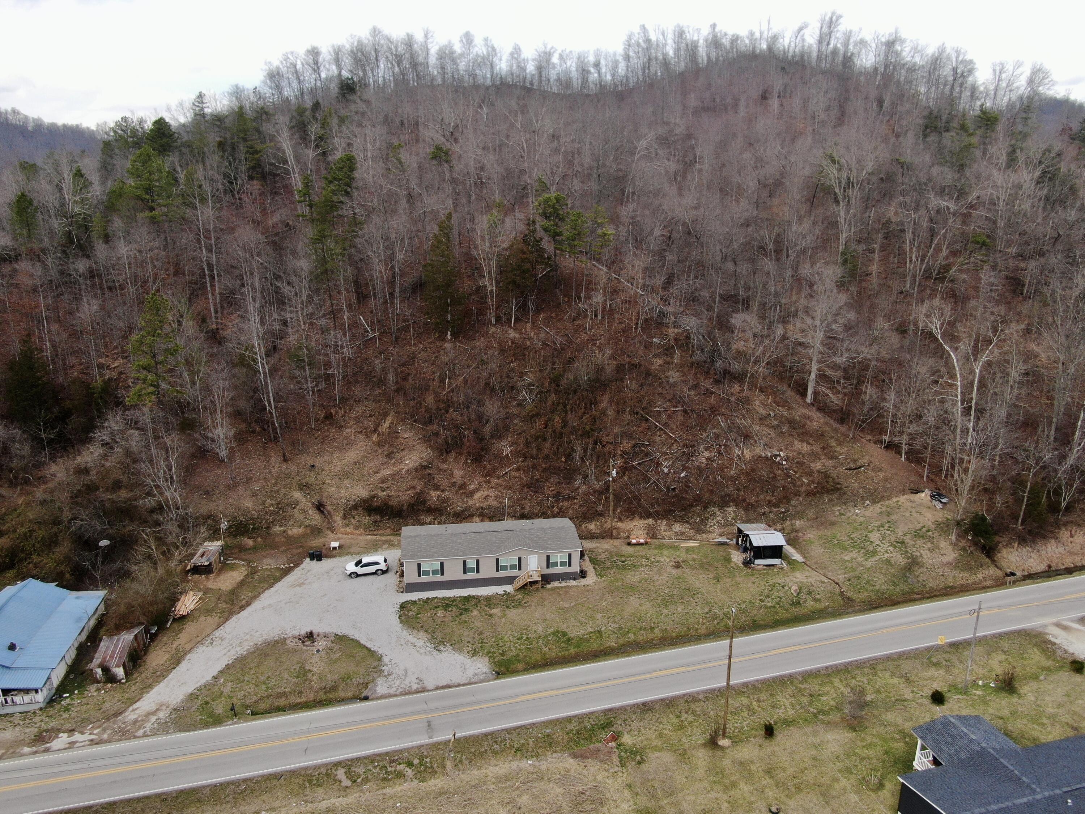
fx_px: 752
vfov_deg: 56.8
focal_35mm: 24
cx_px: 542
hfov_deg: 71.6
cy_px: 407
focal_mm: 4.39
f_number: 2.8
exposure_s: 1/320
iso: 100
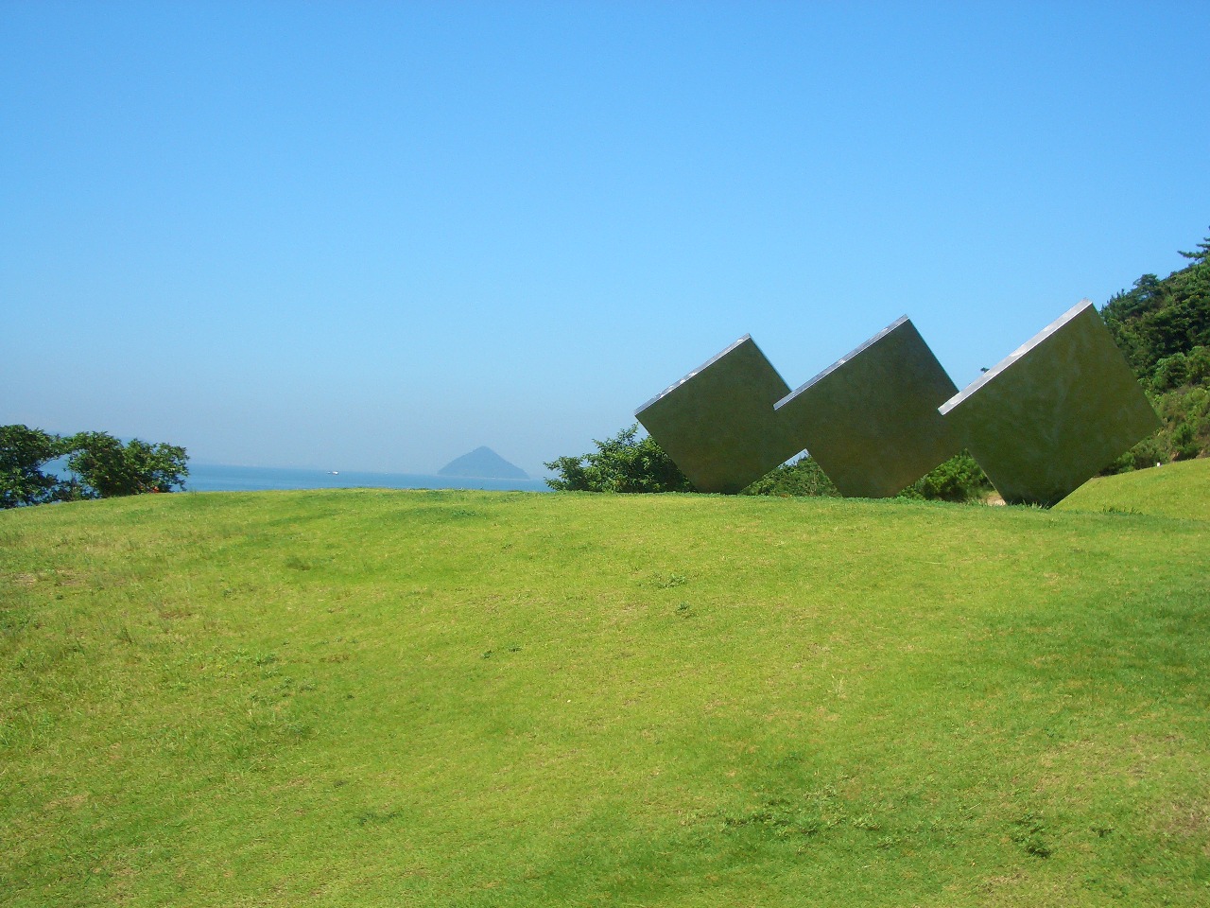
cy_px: 454
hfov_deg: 52.6
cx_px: 605
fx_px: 1223
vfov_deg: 40.7
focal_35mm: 35
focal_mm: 5.8
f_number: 4.3
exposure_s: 1/400
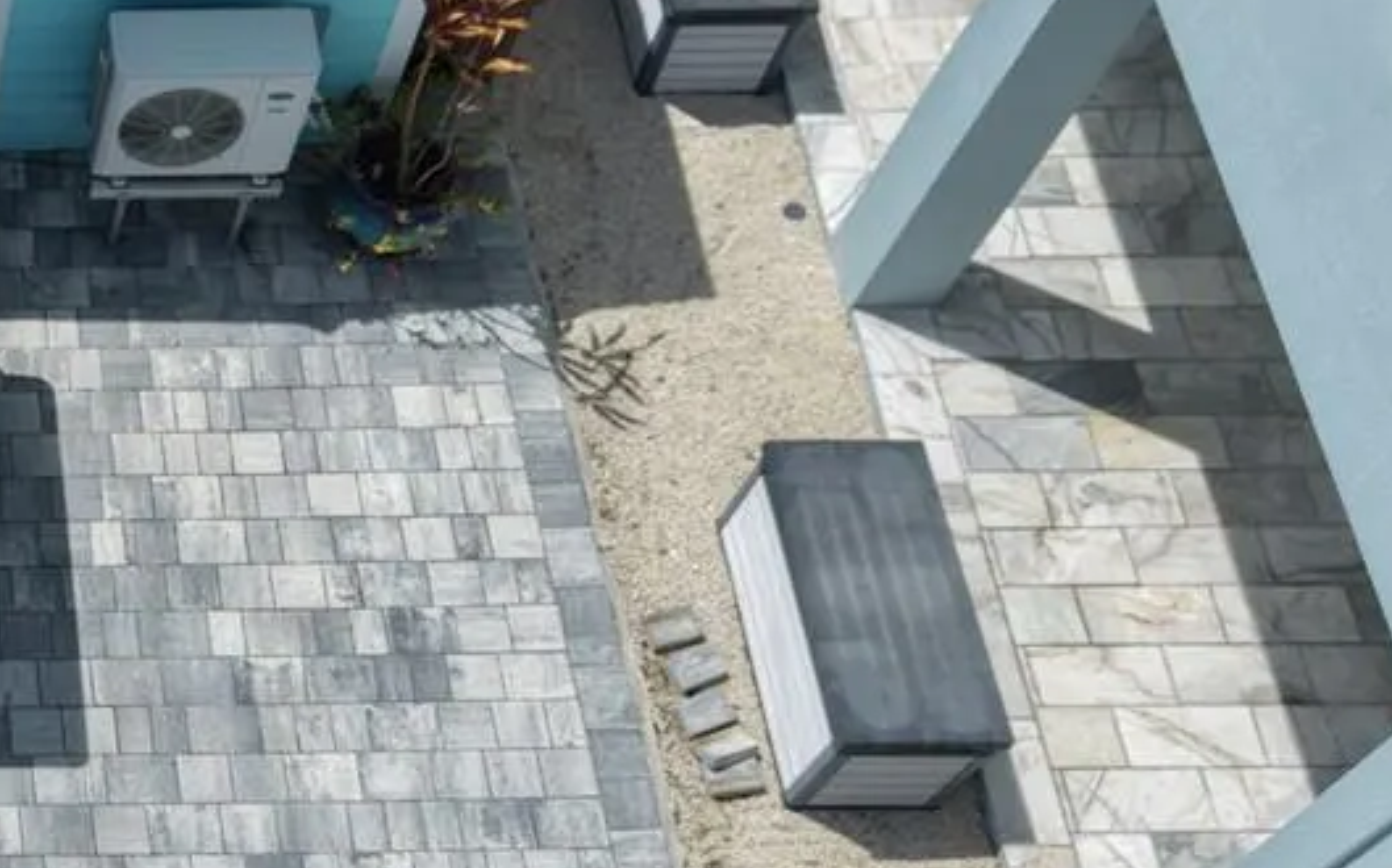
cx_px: -384
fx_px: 2920
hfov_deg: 23.8
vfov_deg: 16.9
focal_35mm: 77
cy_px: 518
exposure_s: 1/8000
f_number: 1.8
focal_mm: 8.67
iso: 200
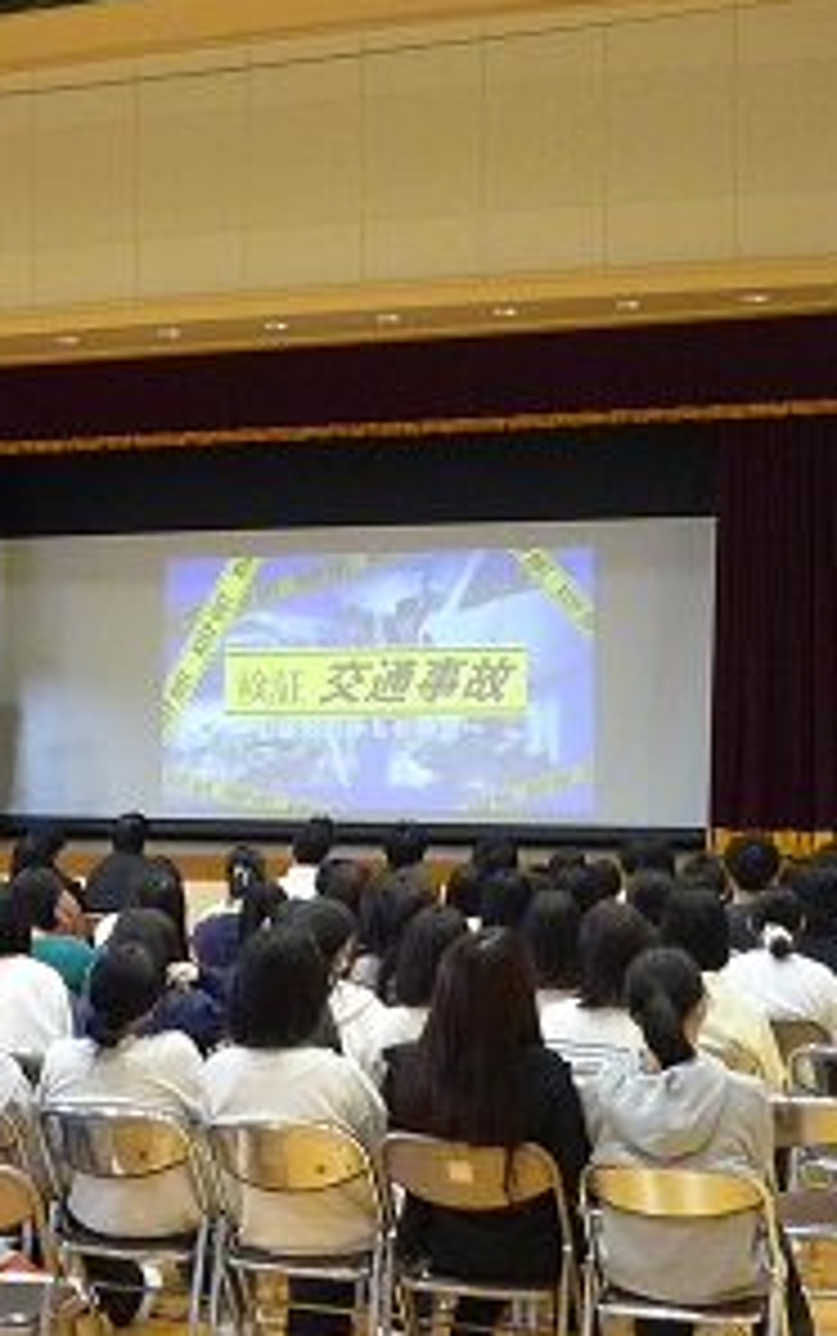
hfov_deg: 19.4
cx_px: 252
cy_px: 666
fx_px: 2442
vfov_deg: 30.6
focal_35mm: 67
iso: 320
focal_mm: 4.7
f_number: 2.9
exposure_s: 1/30
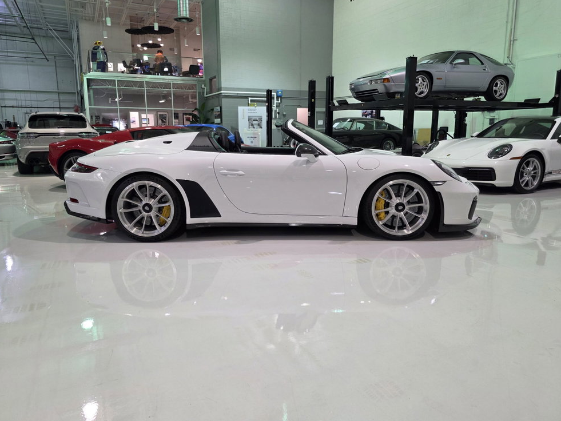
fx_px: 389
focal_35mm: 24
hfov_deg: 71.6
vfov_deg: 56.8
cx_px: 278
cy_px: 205
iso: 200
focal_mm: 6.3
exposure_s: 1/60
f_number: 1.7
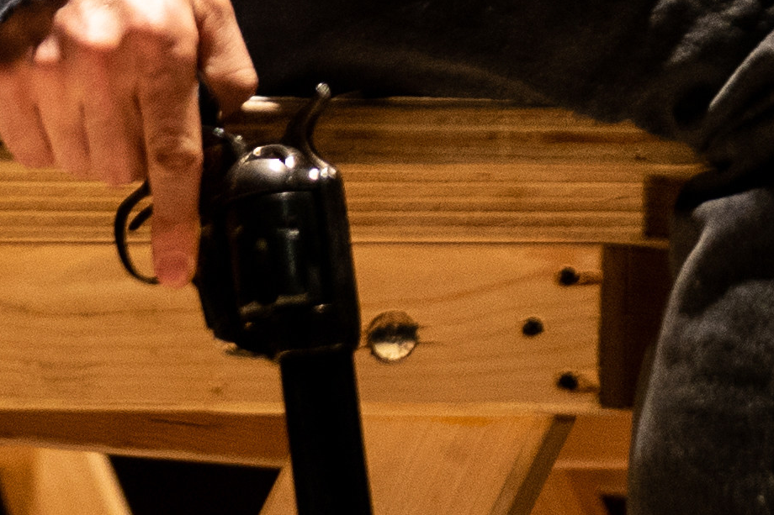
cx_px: 1200
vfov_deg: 1.5
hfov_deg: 2.2
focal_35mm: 926
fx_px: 19904
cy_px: -922
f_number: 3.2
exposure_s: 1/100
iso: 1250
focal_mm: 142
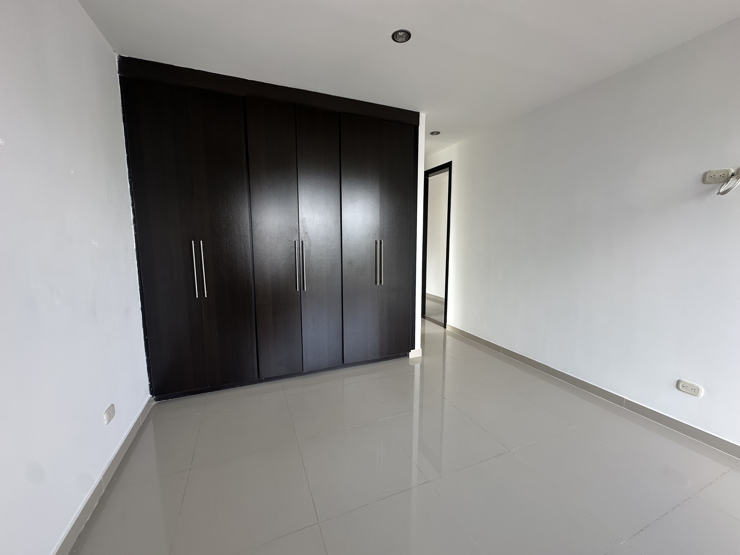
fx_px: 299
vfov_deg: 85.7
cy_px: 278
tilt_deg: -7.2
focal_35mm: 14
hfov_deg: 102.1
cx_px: 370
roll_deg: -0.6
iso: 100
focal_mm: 2.22
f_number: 2.2
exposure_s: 1/99
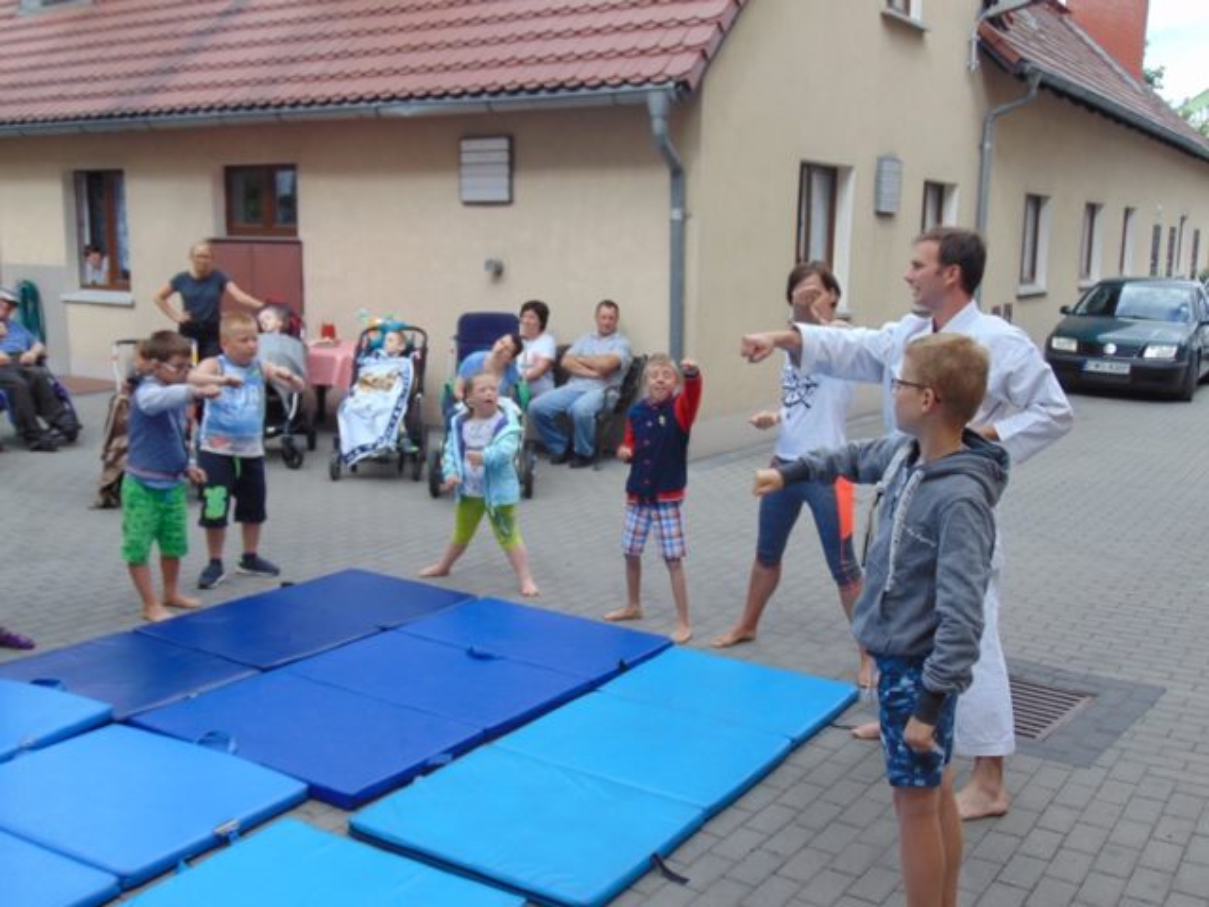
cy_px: 454
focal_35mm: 35
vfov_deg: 40.7
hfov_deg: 52.6
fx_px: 1222
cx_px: 604
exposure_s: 1/250
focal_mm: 6.3
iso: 80
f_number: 3.2
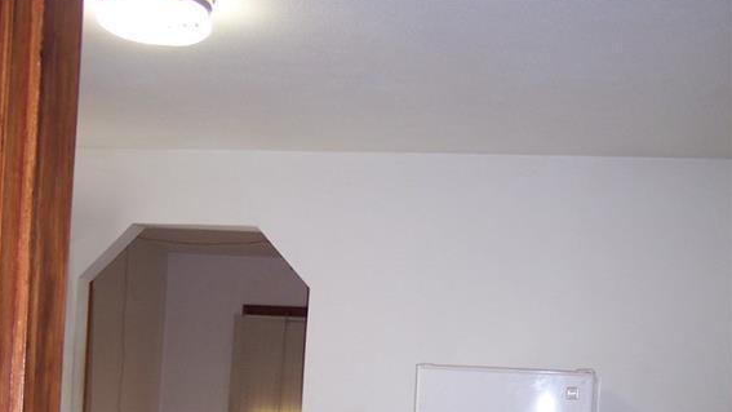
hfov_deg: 37.2
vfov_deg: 20.2
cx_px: 363
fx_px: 1087
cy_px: 487
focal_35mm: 56
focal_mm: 8
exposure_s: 1/30
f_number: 2.8
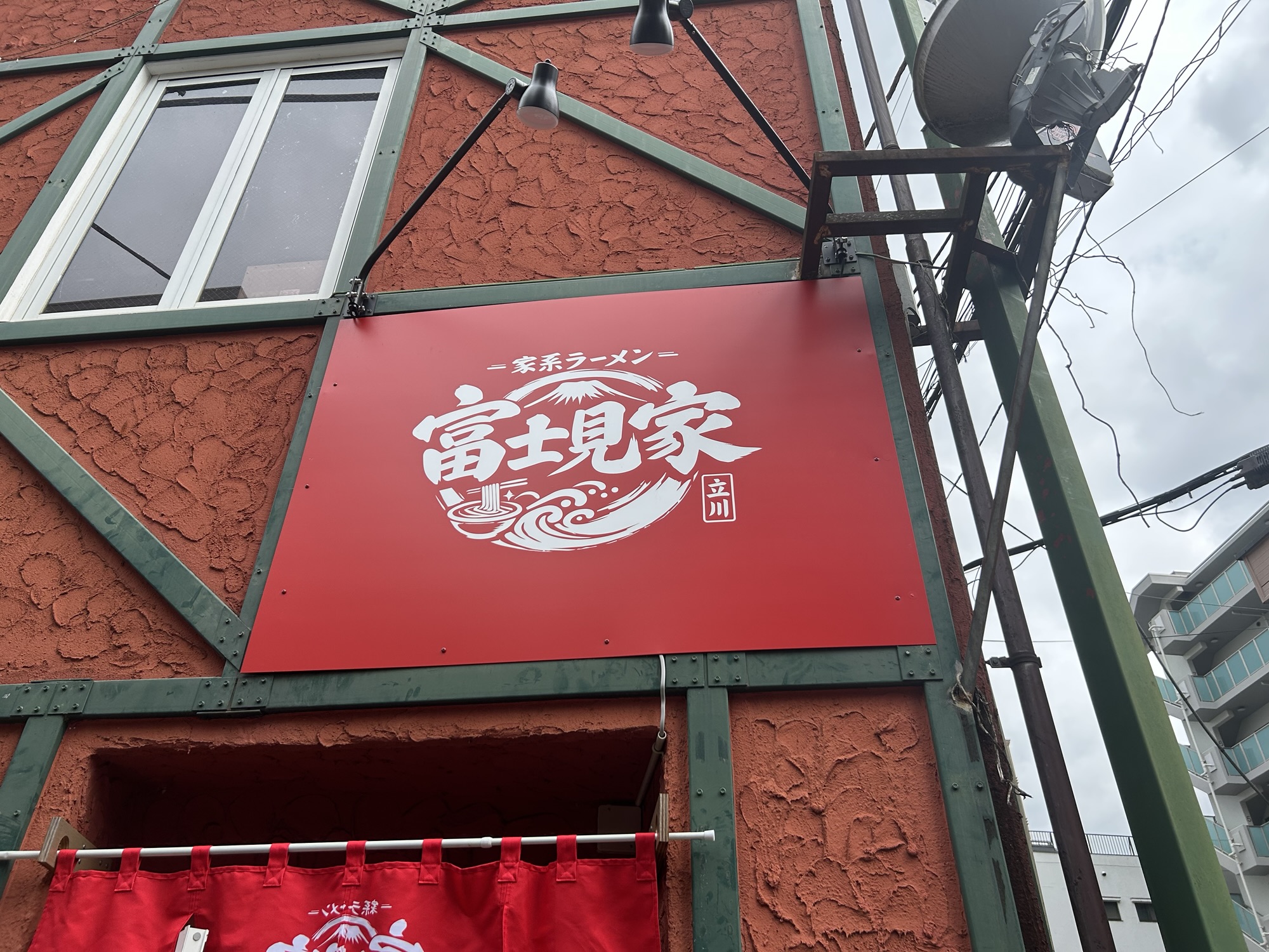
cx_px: 634
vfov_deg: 53.1
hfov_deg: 67.3
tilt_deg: +37.3
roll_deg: -1.6
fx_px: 953
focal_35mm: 26
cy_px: 476
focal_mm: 5.7
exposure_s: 1/1621
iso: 50
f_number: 1.5
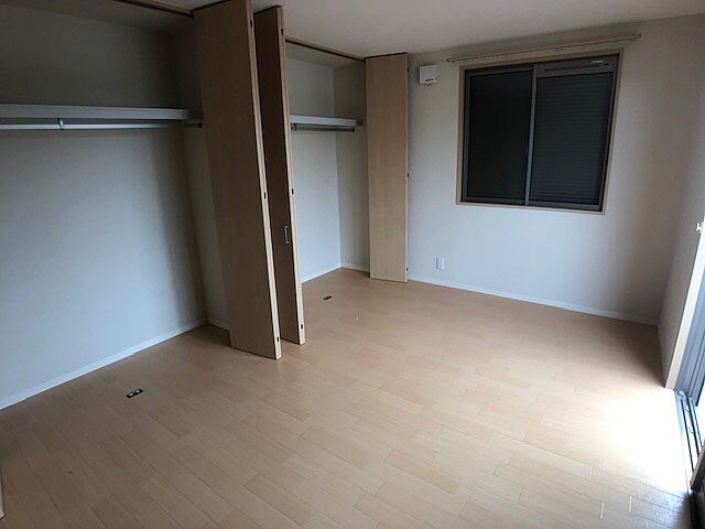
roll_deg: +2.1
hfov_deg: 63.4
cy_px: 264
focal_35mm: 28
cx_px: 352
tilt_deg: -15.2
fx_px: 570
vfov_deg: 49.7
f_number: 1.8
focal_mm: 4
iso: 64
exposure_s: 1/120
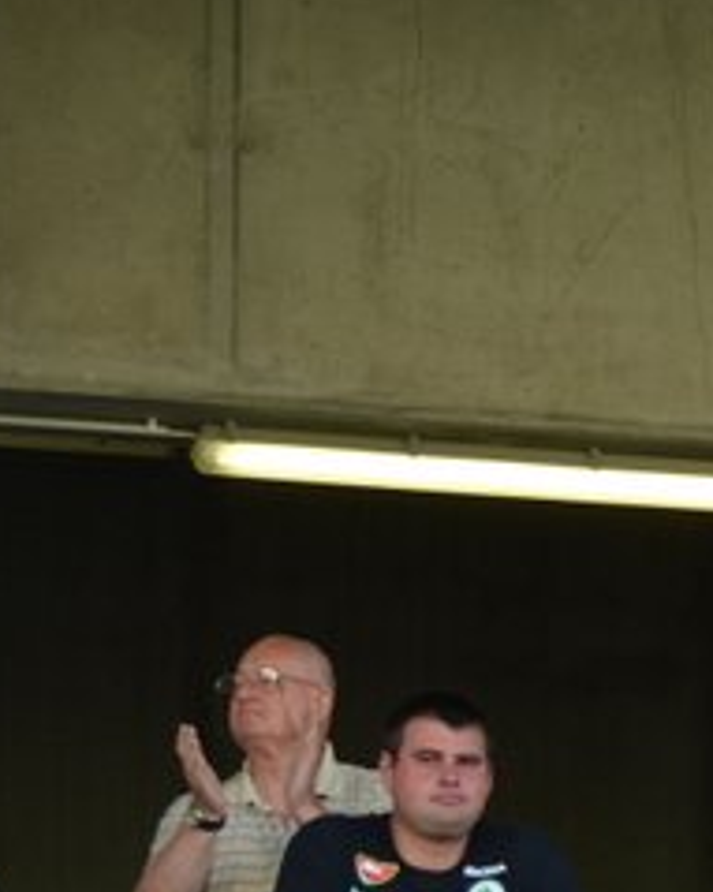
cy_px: 1023
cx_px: 1572
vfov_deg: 5.2
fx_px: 9792
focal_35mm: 371
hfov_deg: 4.1
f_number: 5
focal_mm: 70
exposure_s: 1/100
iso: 200
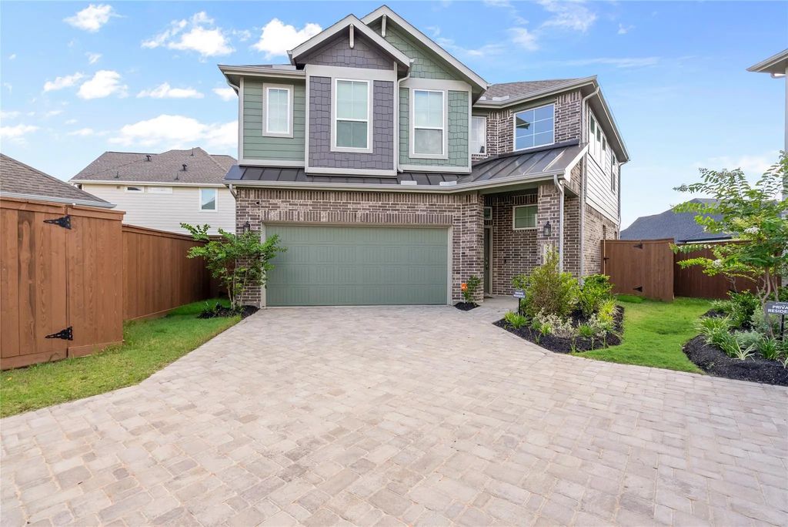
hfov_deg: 96.7
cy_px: 264
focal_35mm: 16
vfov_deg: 73.8
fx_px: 350
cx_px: 394
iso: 1000
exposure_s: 1/160
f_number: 9
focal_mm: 16
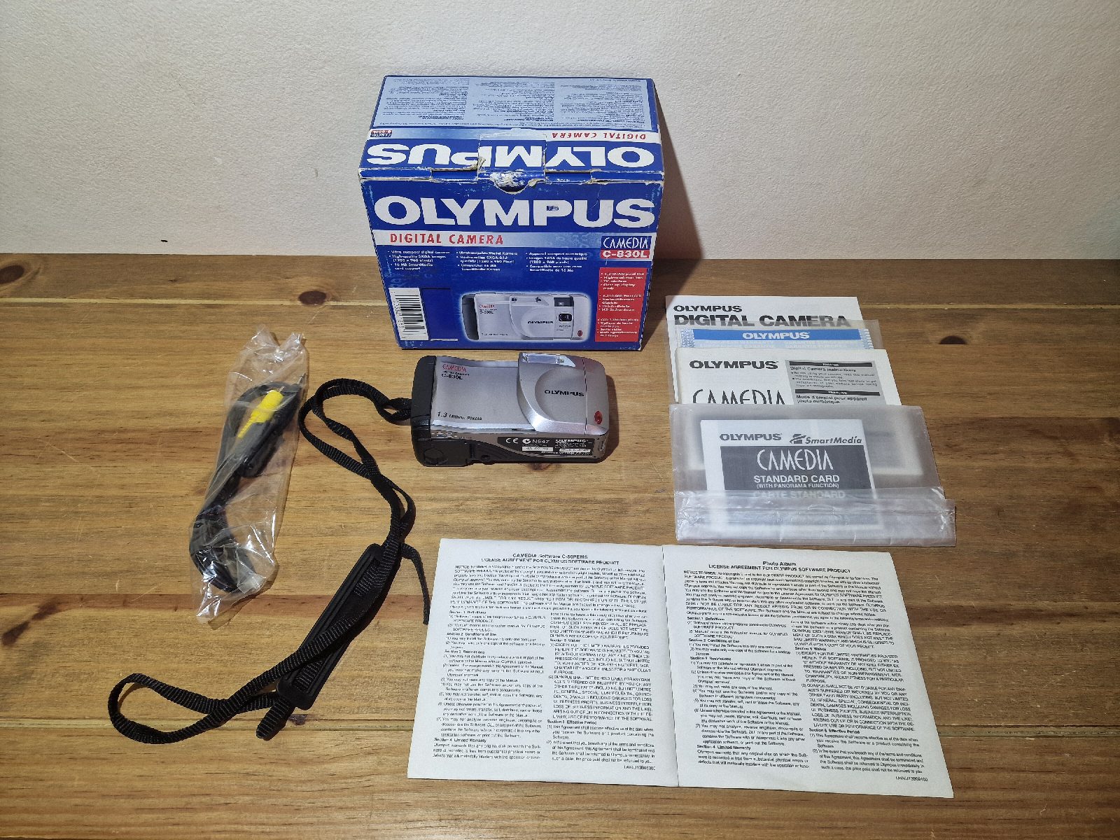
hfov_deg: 73.9
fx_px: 744
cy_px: 420
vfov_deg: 58.9
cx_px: 560
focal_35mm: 23
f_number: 1.8
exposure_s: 1/80
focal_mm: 6.4
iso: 50
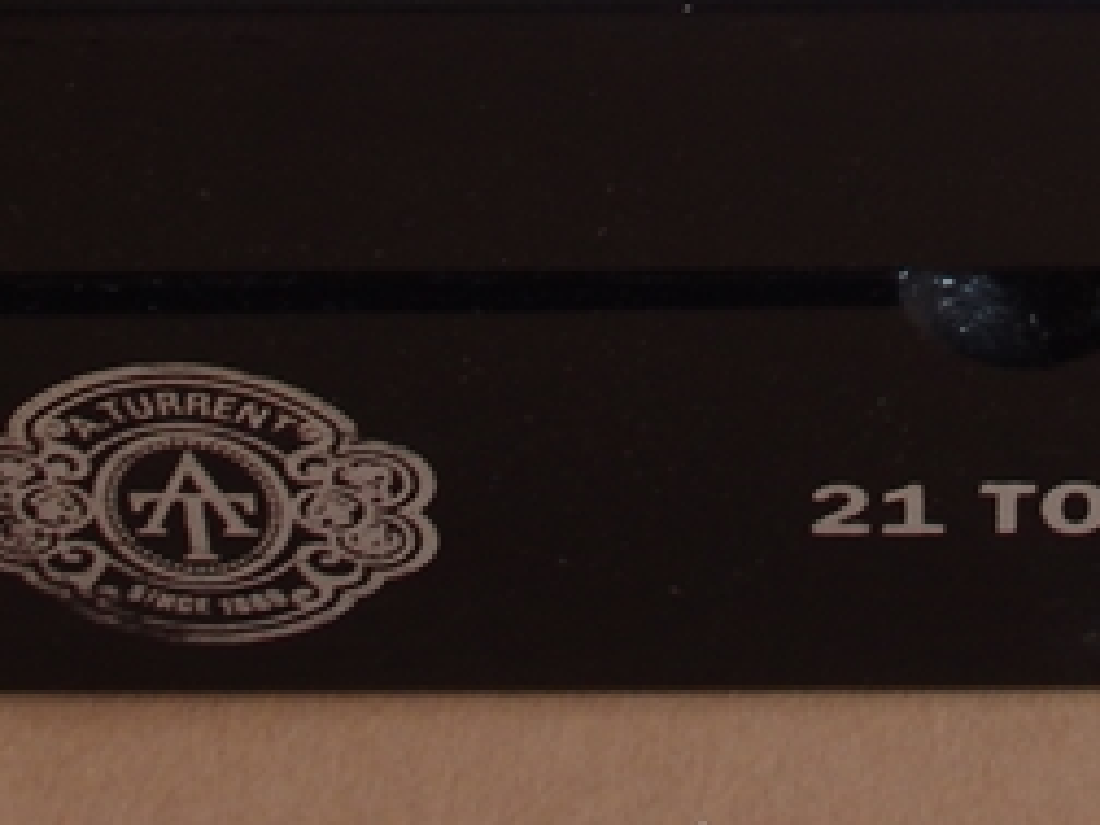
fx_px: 4544
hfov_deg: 13.7
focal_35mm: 143
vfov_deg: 10.1
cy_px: -345
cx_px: 978
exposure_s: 1/10
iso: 125
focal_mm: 8
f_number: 3.8
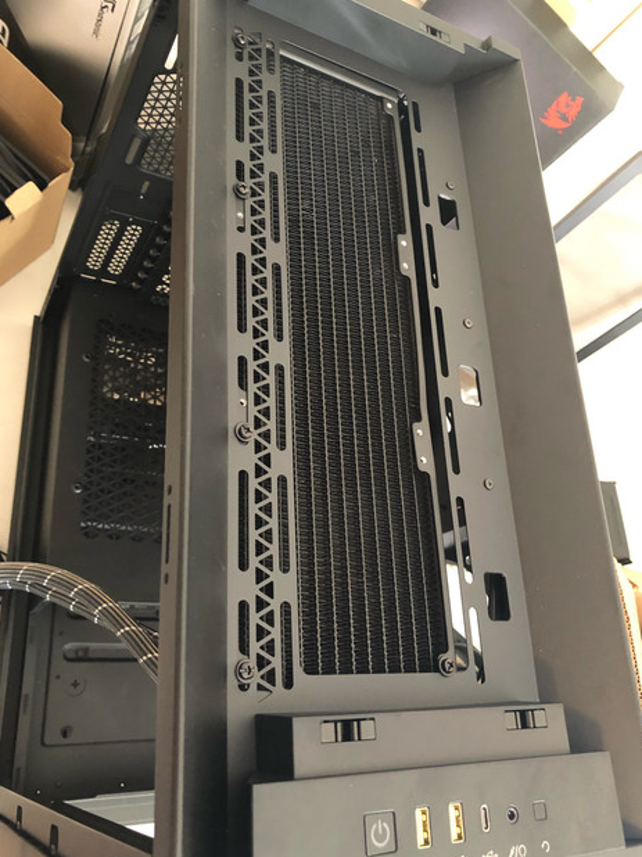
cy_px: 442
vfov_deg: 61.7
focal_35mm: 29
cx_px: 318
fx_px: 718
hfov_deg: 48.2
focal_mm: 3.99
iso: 100
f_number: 1.8
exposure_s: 1/5
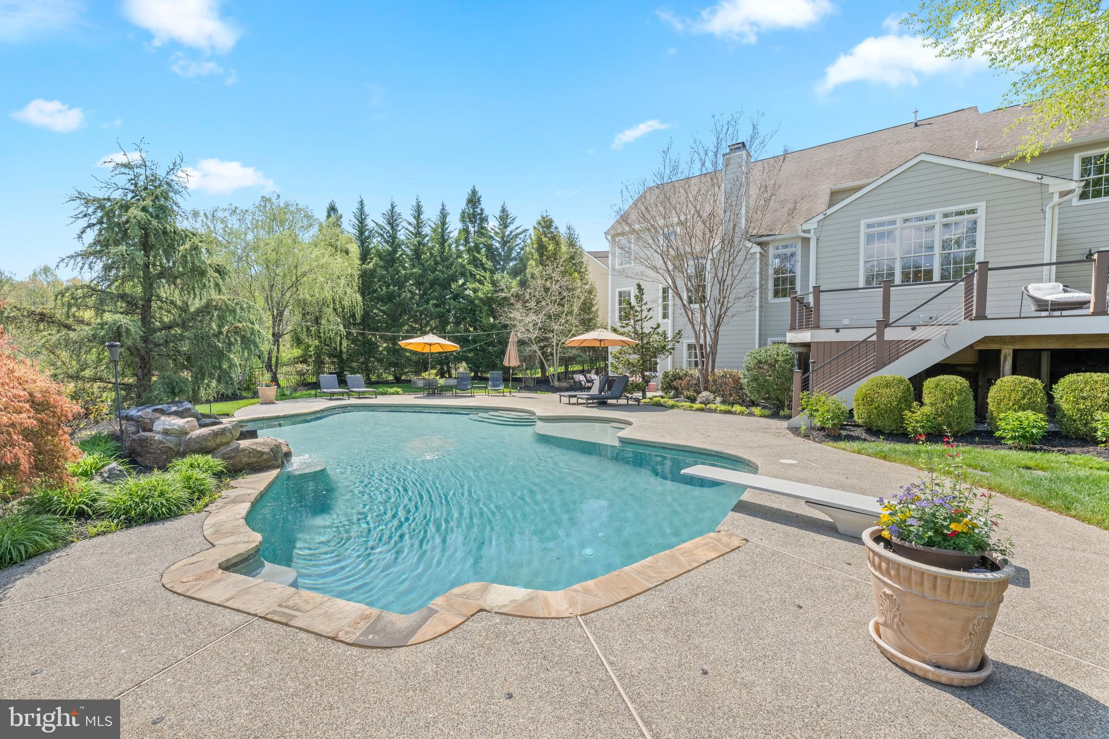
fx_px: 431
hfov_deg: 104.3
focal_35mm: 14
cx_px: 554
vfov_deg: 81.2
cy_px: 370
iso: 800
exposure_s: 1/800
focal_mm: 14
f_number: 7.1
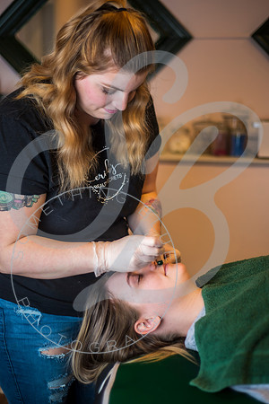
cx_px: 134
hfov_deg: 27.0
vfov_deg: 39.6
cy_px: 202
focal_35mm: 50
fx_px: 560
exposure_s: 1/125
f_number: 1.8
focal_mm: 50
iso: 200
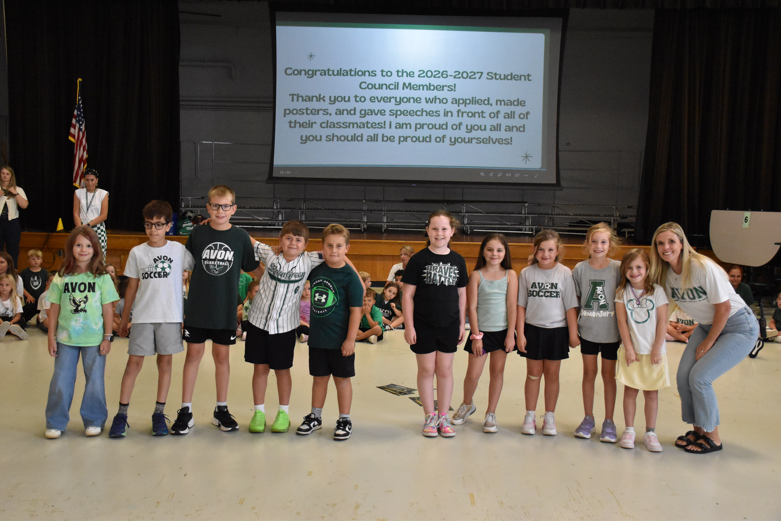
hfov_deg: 53.1
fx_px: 781
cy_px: 260
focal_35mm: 36
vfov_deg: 36.9
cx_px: 390
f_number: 4.5
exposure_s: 1/320
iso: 5000
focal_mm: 24
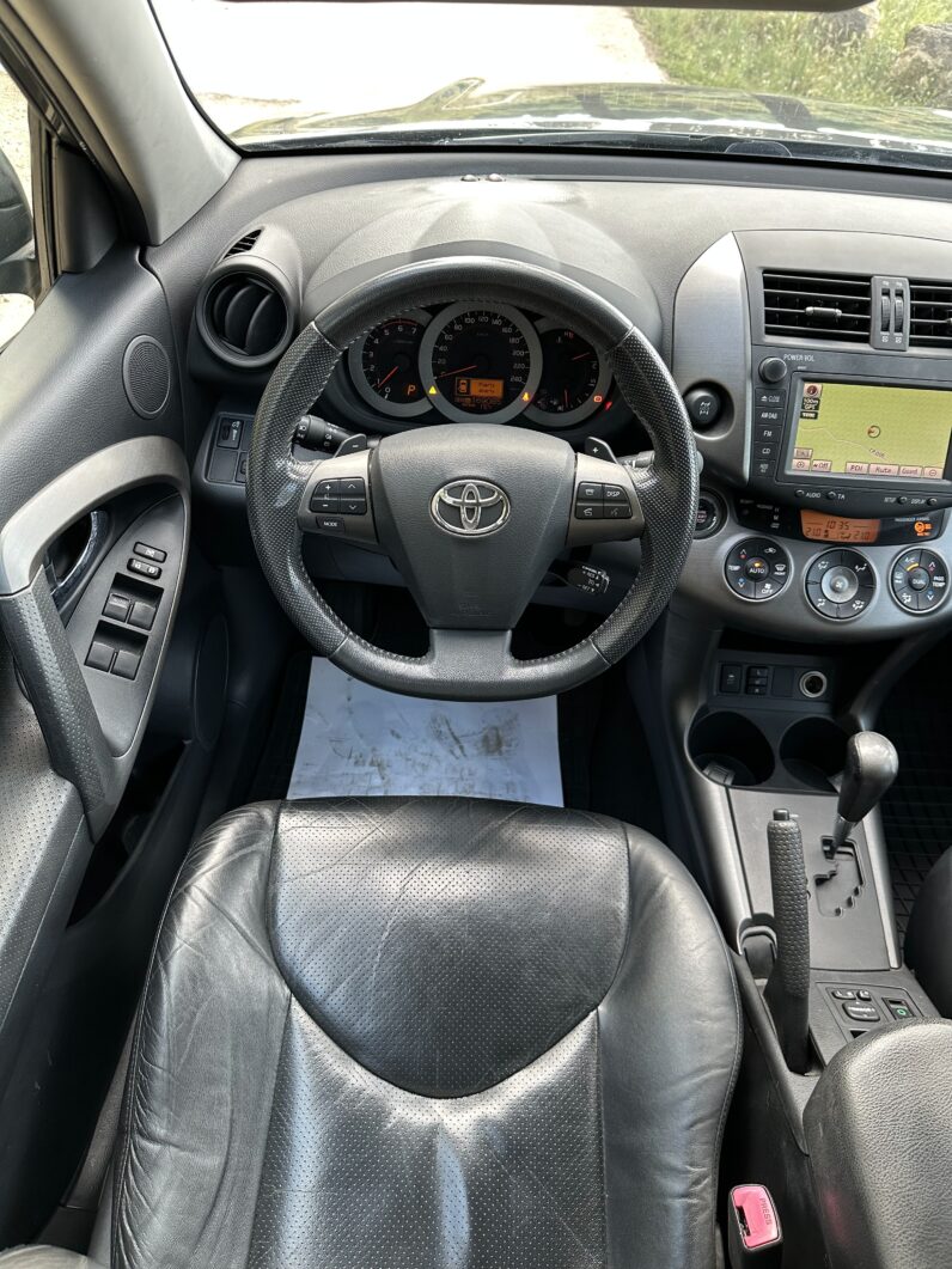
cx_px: 476
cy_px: 634
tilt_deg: -39.9
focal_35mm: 24
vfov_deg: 71.6
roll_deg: -4.7
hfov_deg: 56.8
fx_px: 880
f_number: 1.78
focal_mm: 6.86
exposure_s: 1/121
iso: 160
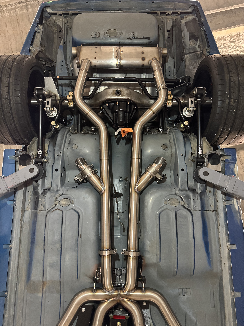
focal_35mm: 24
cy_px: 163
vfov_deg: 71.6
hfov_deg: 56.8
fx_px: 226
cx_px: 122
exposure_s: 1/40
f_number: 1.78
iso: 1000
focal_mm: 6.76
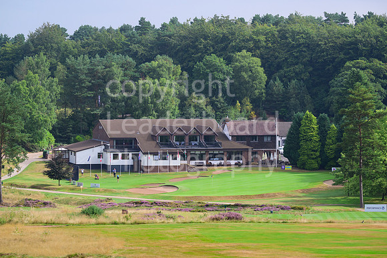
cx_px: 194
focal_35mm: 145
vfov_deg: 9.5
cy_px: 129
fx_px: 1559
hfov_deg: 14.2
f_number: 6.3
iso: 1000
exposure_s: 1/2500
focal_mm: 145
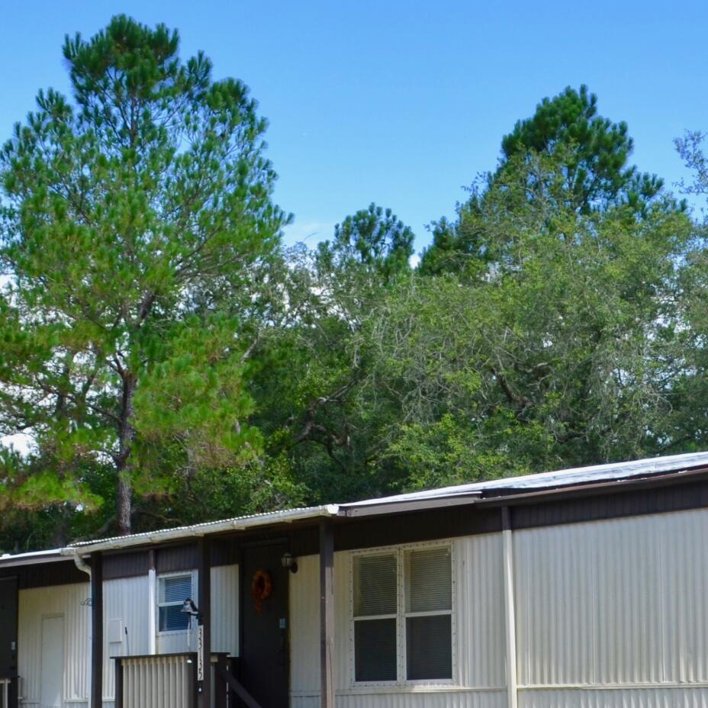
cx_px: 558
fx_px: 1712
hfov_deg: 23.1
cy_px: 514
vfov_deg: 23.2
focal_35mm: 74
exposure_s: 1/250
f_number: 8
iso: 200
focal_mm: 18
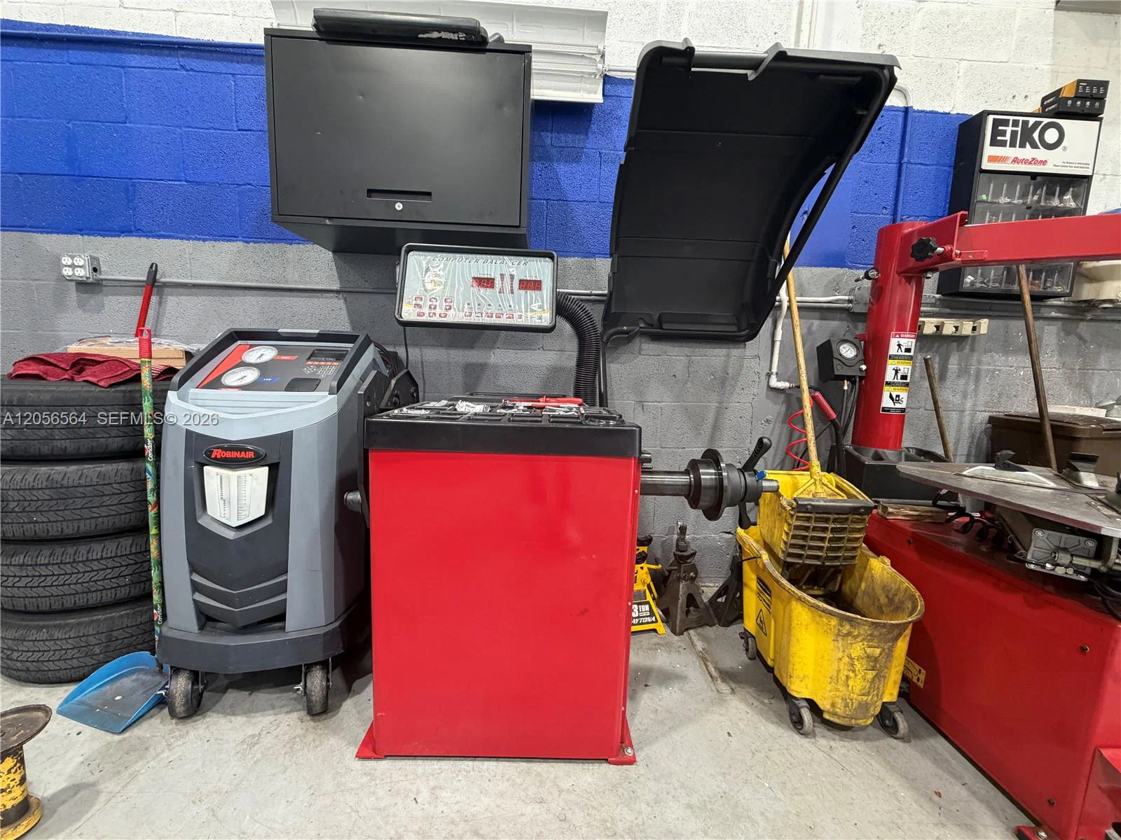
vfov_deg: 85.7
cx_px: 560
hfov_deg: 102.1
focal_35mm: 14
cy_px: 420
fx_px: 453
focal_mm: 2.22
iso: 320
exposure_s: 1/120
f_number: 2.2
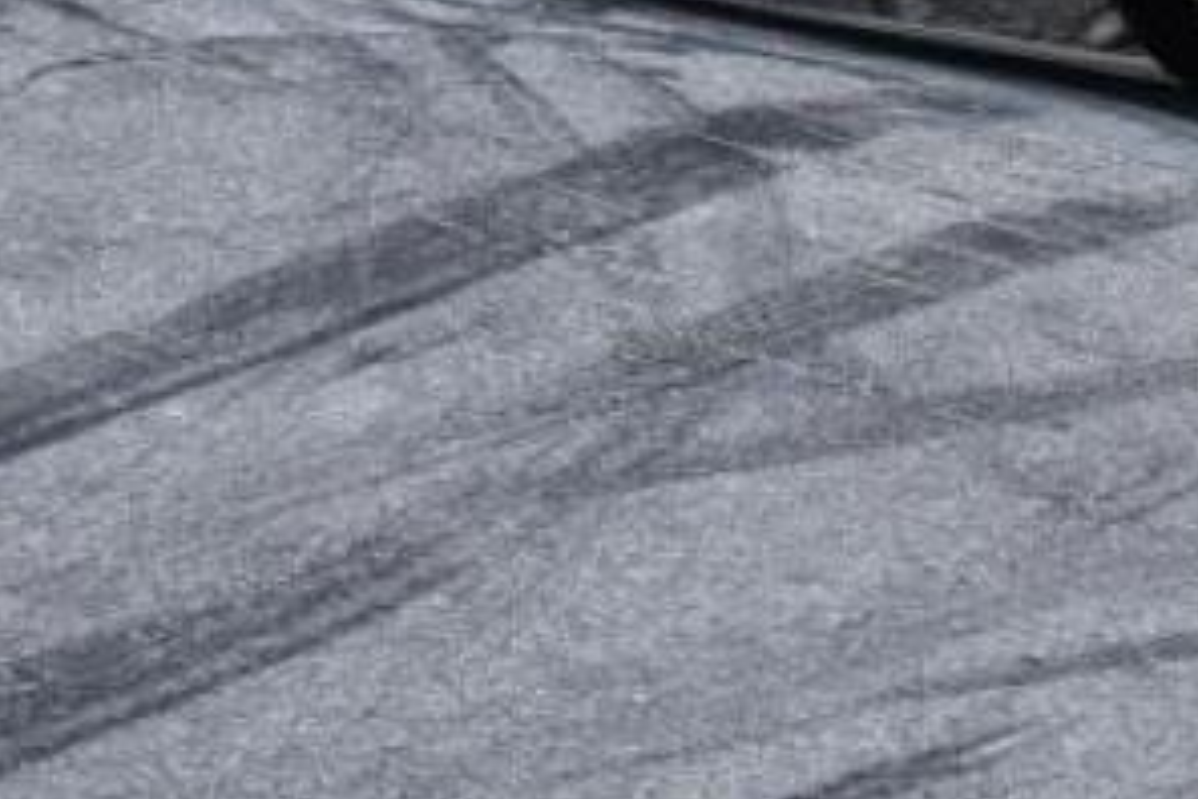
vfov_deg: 5.9
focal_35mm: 230
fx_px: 7653
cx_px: 762
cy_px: -702
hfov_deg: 8.9
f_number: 5
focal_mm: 38
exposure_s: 1/1000
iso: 1250
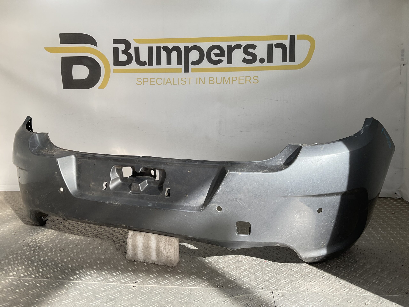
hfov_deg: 61.7
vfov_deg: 48.2
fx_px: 343
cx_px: 204
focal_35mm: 29
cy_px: 154
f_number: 1.8
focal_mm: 3
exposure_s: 1/635
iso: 16
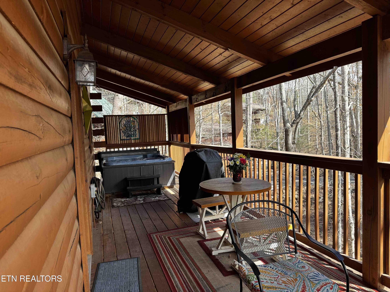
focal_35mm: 24
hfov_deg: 71.6
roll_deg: +2.6
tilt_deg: -4.4
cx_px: 195
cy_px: 146
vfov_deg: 56.8
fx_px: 270
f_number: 1.78
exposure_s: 1/354
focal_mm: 6.76
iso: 80
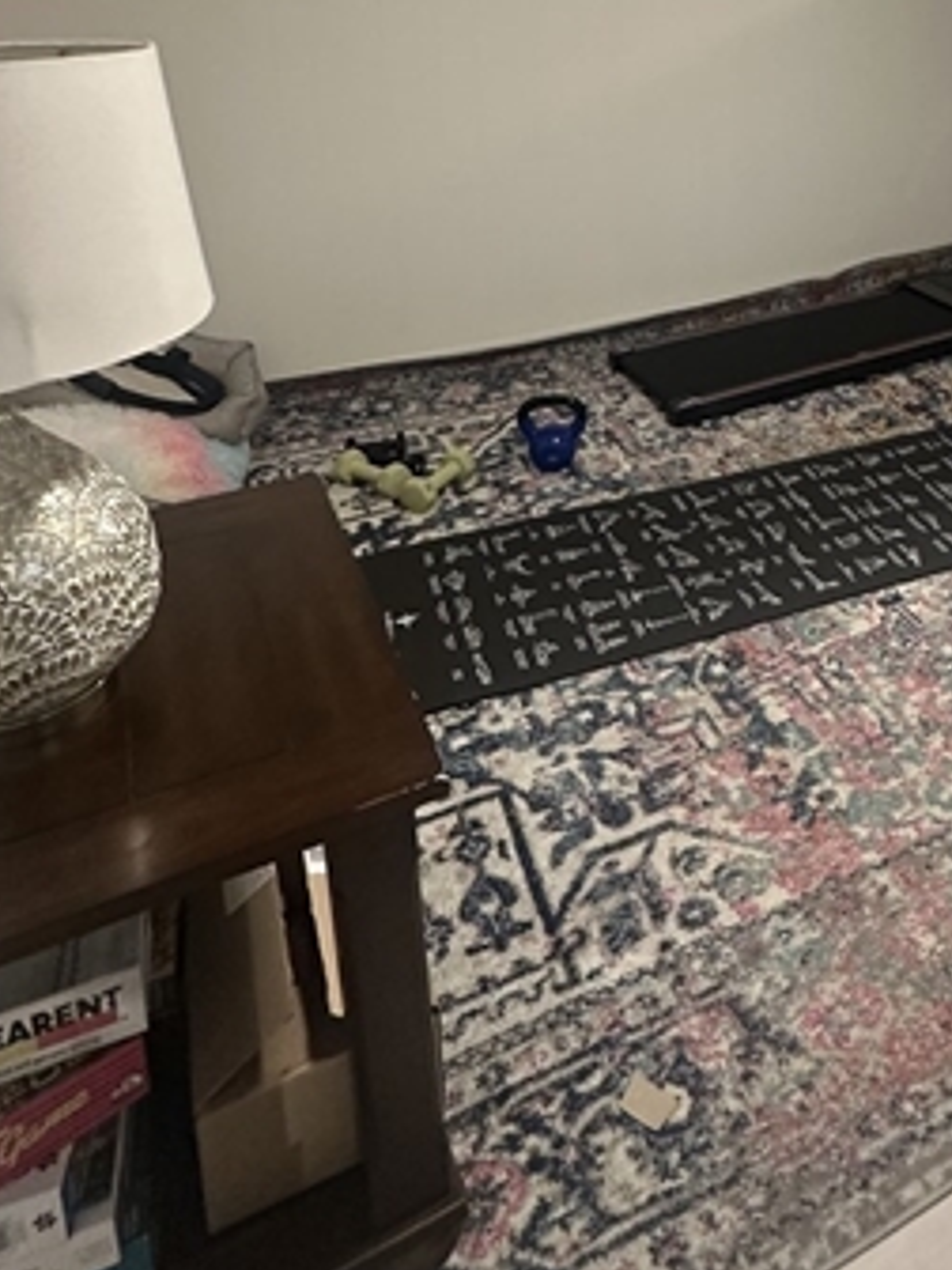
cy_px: 193
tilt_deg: -11.7
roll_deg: -0.7
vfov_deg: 51.9
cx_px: 850
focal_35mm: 32
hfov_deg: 40.9
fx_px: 1173
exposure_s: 1/60
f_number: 2.2
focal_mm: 2.22
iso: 250
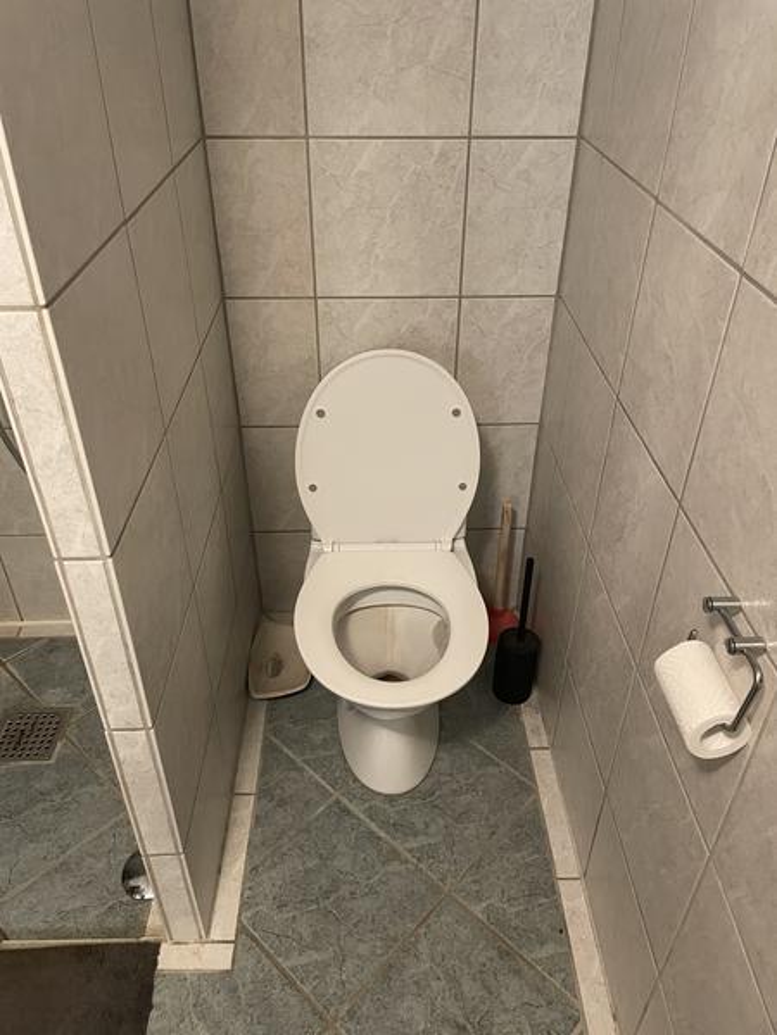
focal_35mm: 26
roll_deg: +1.0
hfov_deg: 53.1
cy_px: 518
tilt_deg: -34.8
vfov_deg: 67.3
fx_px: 778
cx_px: 388
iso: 640
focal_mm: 4.2
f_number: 1.6
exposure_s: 1/33
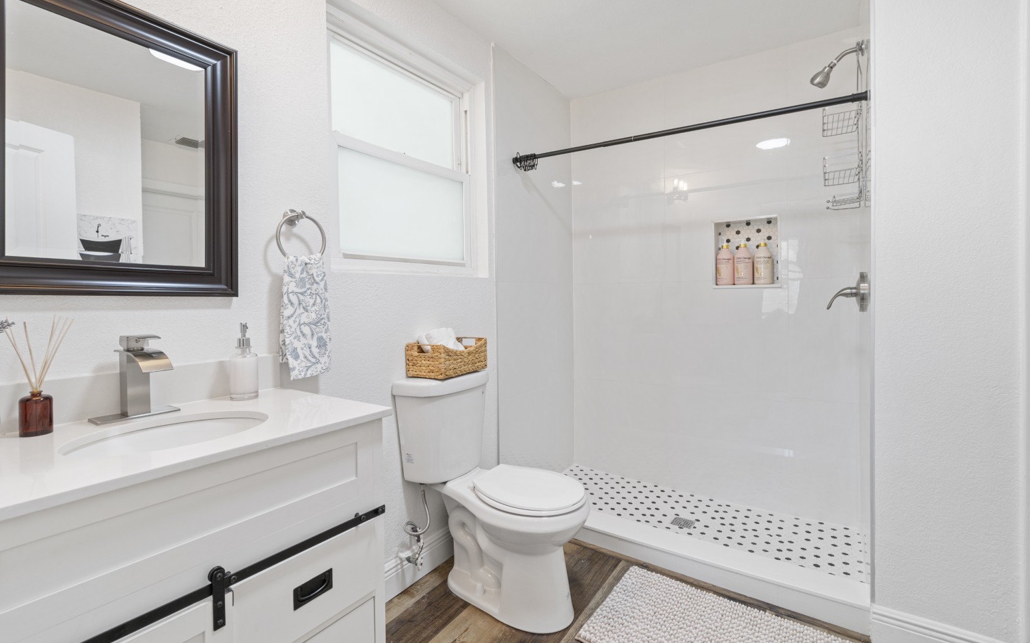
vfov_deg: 71.1
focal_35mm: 16
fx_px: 449
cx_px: 493
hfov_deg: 97.8
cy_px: 293
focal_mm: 10
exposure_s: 1/2
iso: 100
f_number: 8
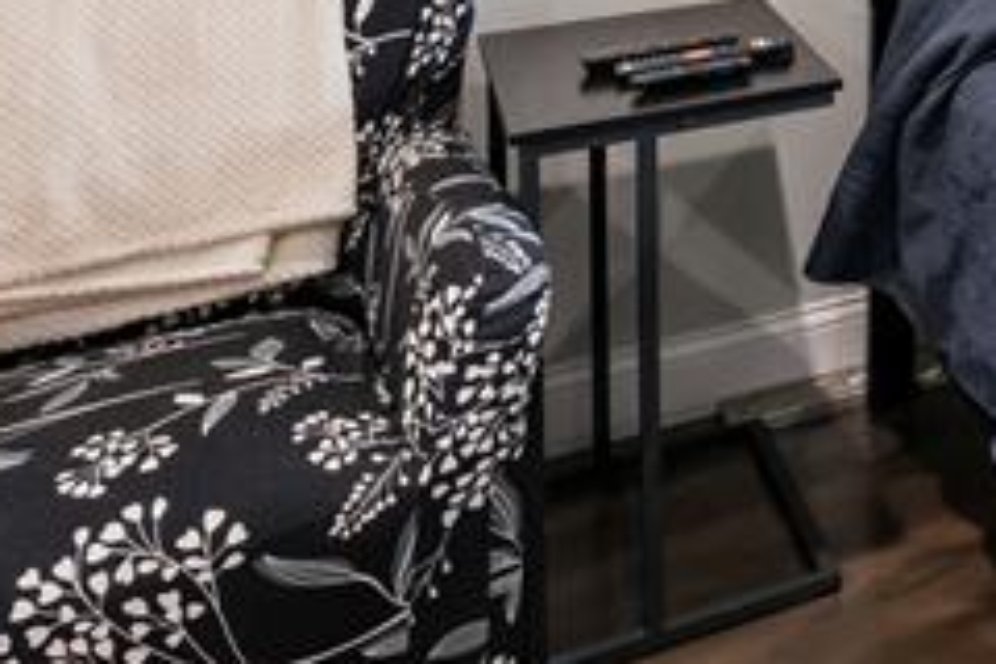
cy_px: -407
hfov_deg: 21.7
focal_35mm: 64
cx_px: 1739
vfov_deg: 18.2
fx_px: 1771
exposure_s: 1/5
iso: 400
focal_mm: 15
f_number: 13
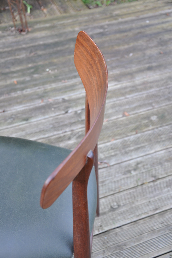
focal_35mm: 39
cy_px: 129
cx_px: 86
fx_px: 280
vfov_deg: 49.6
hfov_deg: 34.1
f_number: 4.8
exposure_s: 1/20
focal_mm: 26
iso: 250
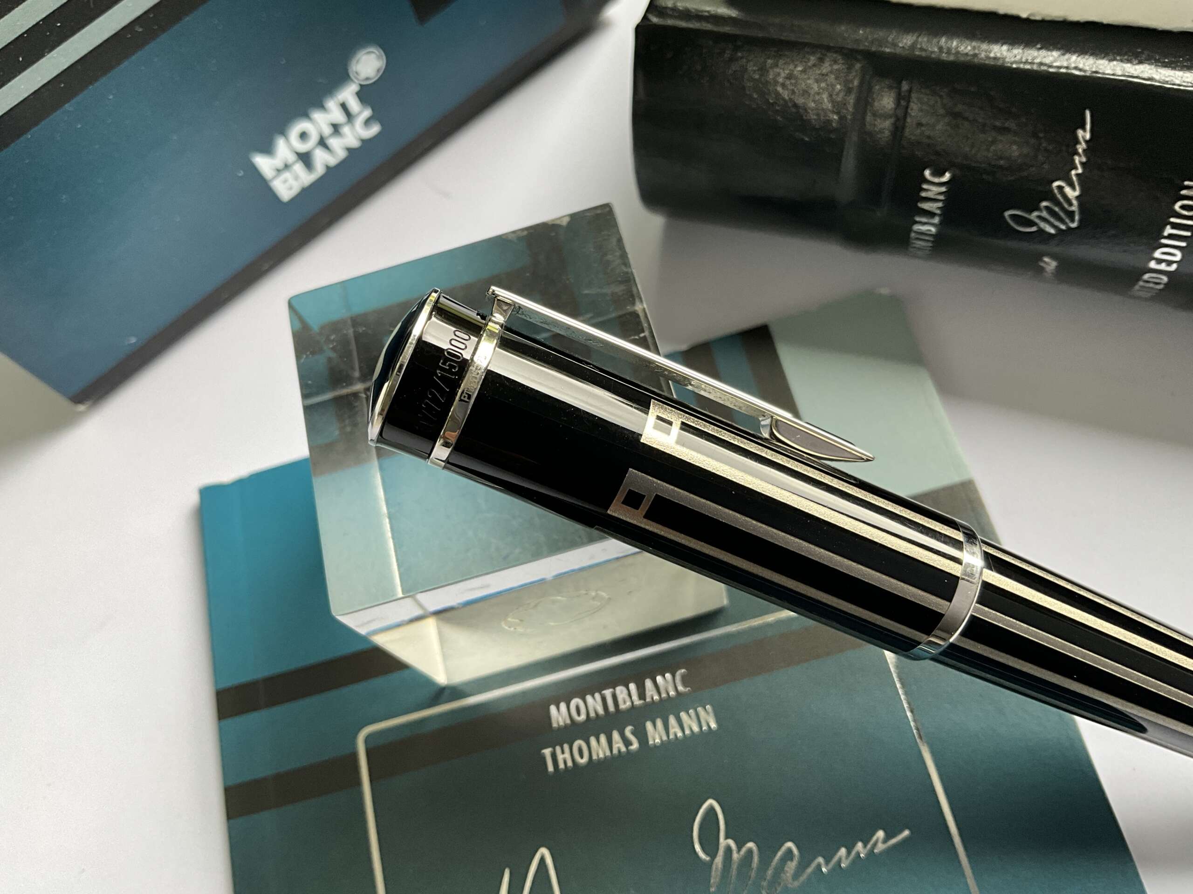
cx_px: 596
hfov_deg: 61.7
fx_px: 999
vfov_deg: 48.2
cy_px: 447
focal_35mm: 29
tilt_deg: -66.5
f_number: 1.8
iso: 50
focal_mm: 3
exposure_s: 1/122
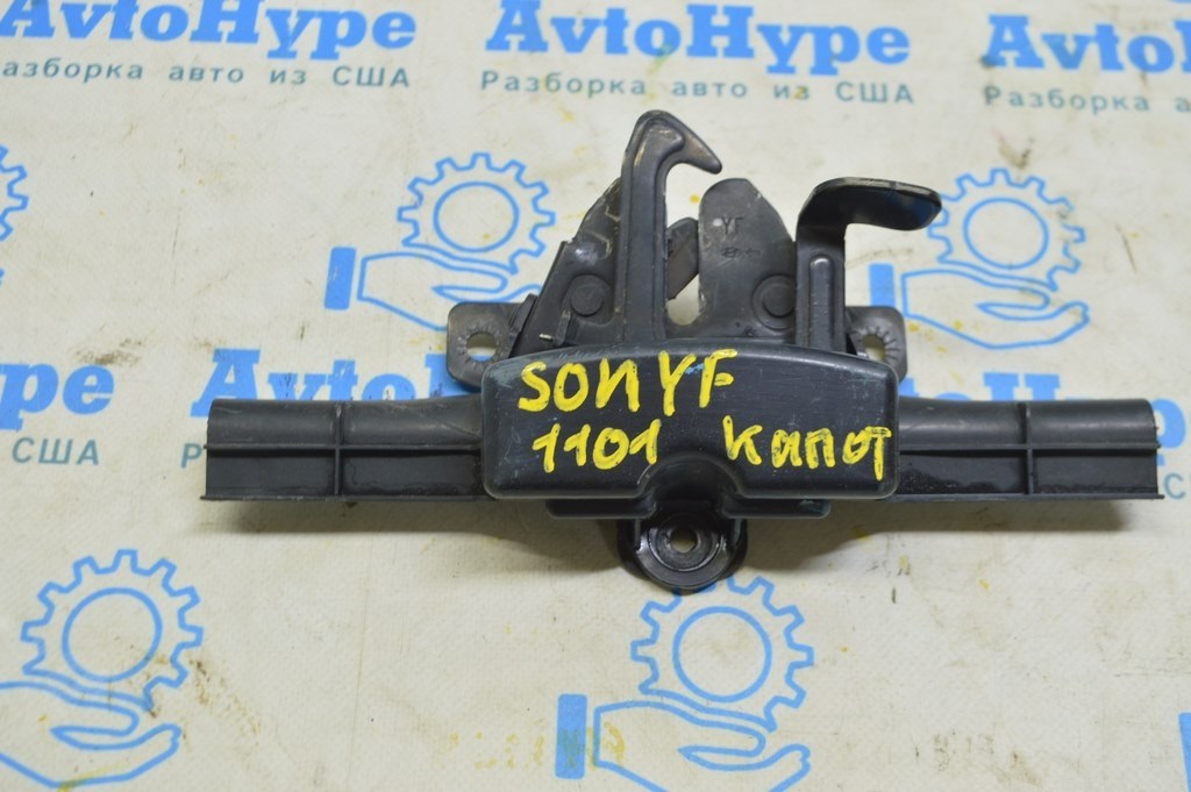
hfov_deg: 42.4
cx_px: 596
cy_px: 396
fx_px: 1537
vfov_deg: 28.9
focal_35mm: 46
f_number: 5.6
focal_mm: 31
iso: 400
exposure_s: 1/20
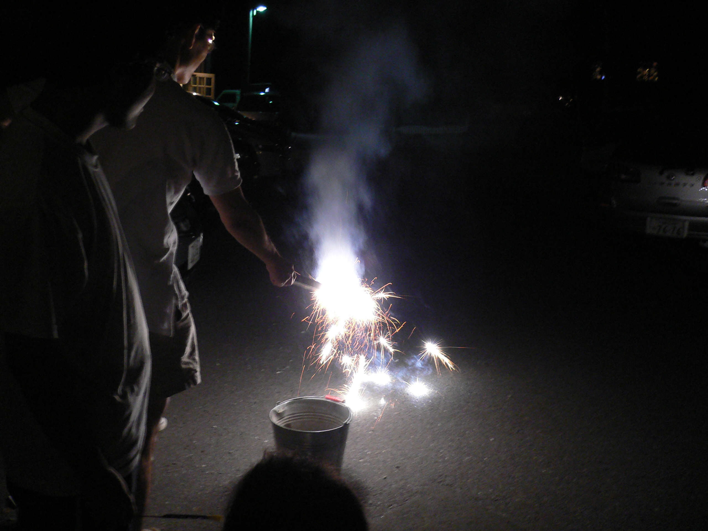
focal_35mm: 35
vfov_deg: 40.7
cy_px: 266
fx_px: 716
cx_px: 354
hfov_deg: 52.6
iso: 200
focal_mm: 5.8
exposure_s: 1/8
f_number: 2.8
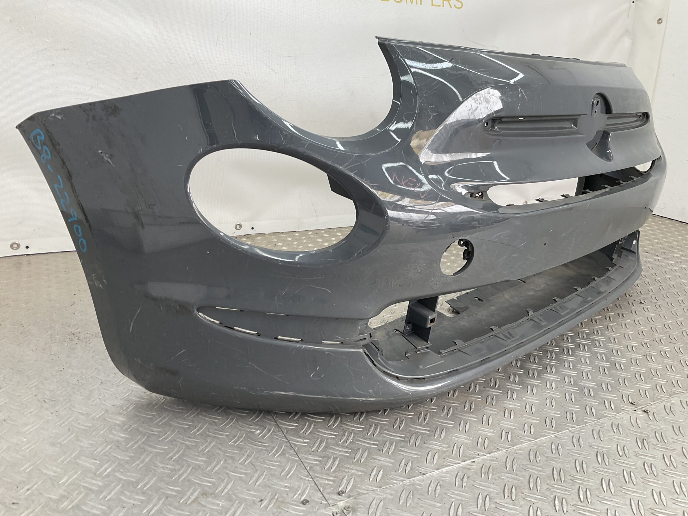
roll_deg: -3.8
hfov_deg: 61.7
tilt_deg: -18.4
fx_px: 576
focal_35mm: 29
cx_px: 344
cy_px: 258
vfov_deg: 48.2
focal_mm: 3
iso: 20
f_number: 1.8
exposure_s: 1/120
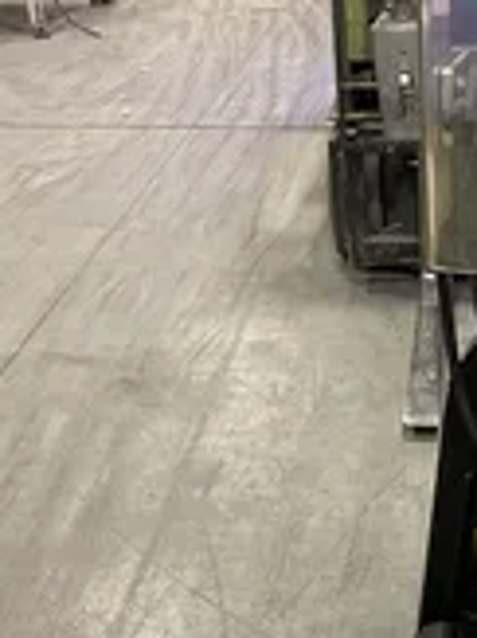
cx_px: 524
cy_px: 626
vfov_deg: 28.6
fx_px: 1177
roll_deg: +0.5
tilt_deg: -36.1
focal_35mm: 64
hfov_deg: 21.7
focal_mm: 4.2
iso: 400
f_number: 1.6
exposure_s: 1/60
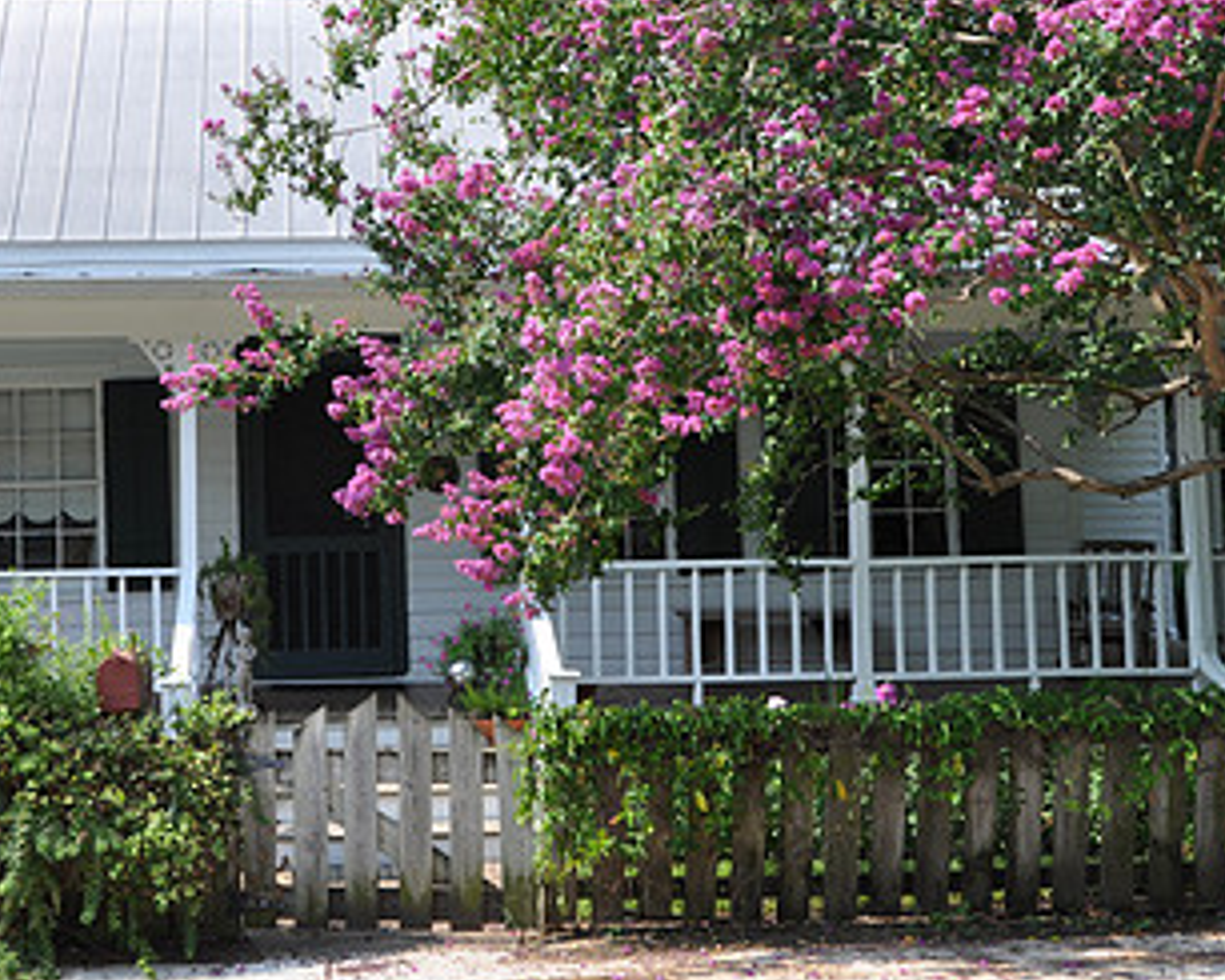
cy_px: 334
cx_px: 388
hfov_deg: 29.3
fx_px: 2321
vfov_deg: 23.8
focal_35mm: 64
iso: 200
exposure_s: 1/100
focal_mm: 24
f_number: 10
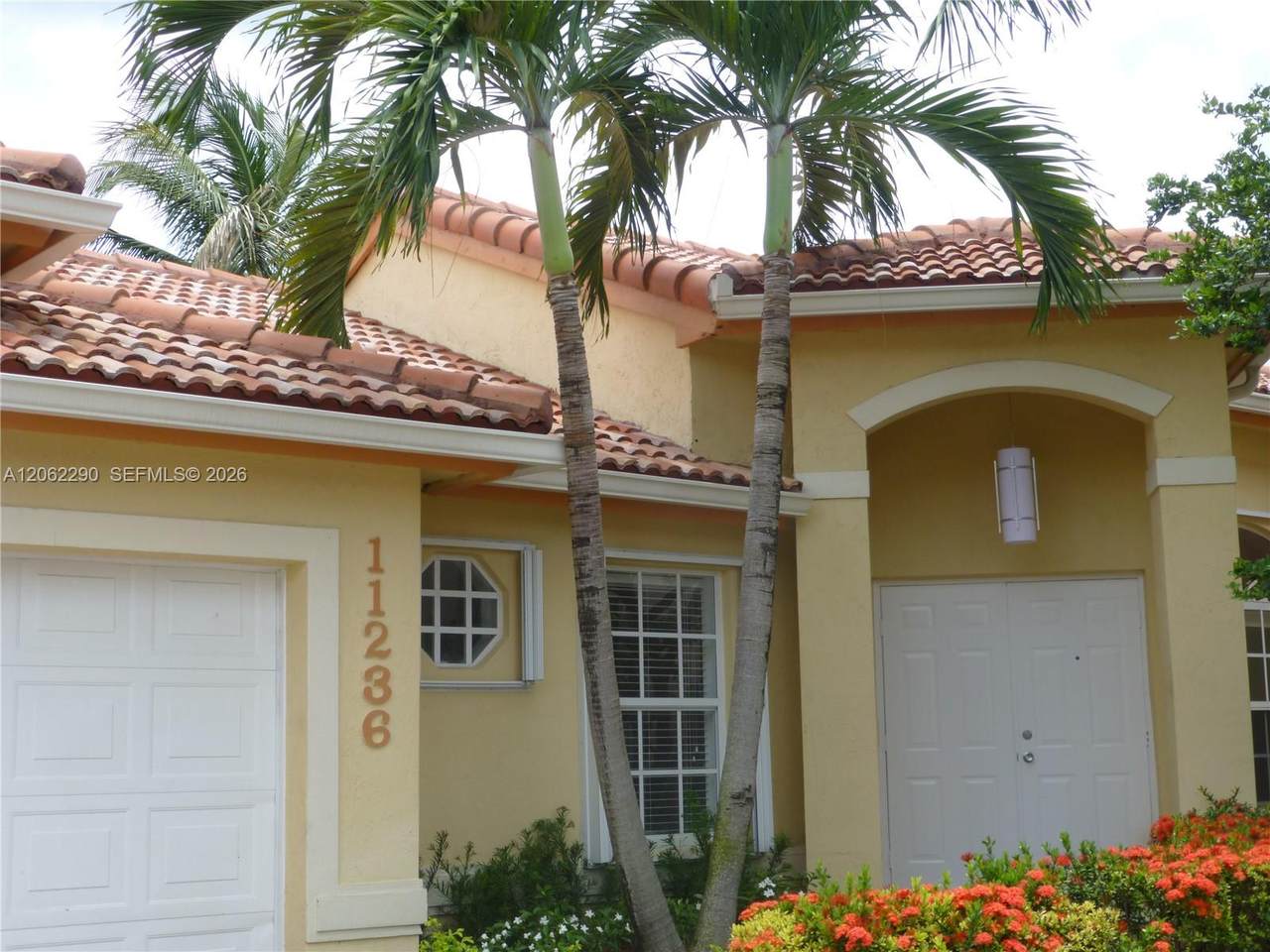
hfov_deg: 40.4
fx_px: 1724
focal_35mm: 47
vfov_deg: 30.9
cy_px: 476
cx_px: 635
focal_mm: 8.5
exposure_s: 1/320
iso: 100
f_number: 4.2
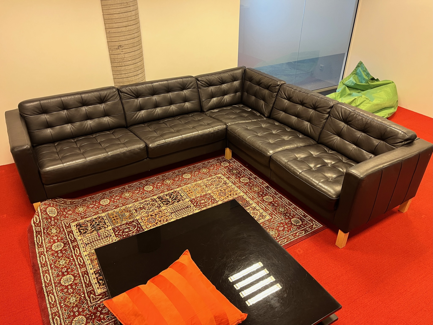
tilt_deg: -30.6
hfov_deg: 67.3
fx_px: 325
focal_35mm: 26
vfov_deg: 53.0
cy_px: 162
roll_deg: -0.2
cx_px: 216
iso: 160
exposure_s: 1/50
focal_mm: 5.1
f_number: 1.6
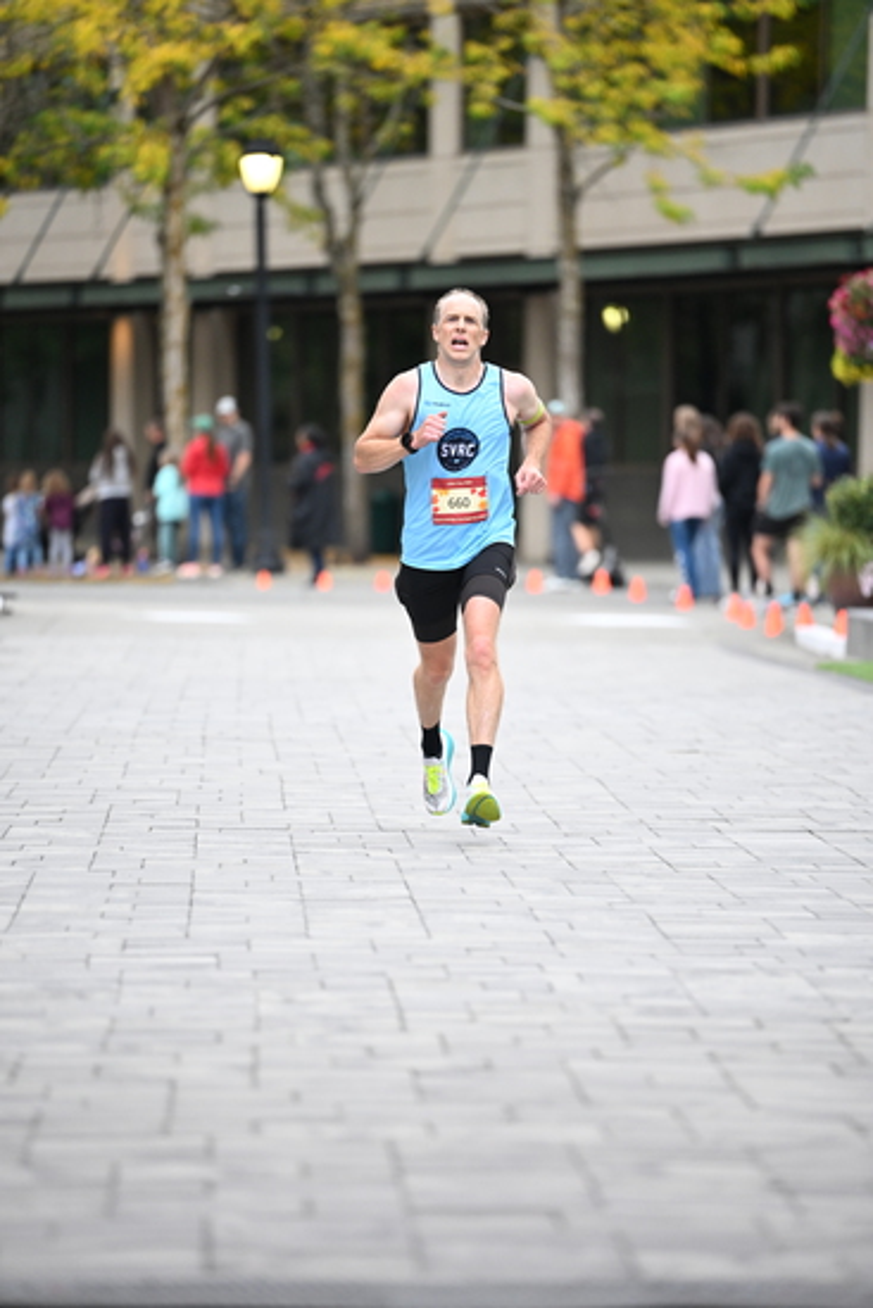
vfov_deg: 10.3
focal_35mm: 200
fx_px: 7270
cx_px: 436
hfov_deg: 6.9
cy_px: 654
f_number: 2.8
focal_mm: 200
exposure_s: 1/1000
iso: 1600
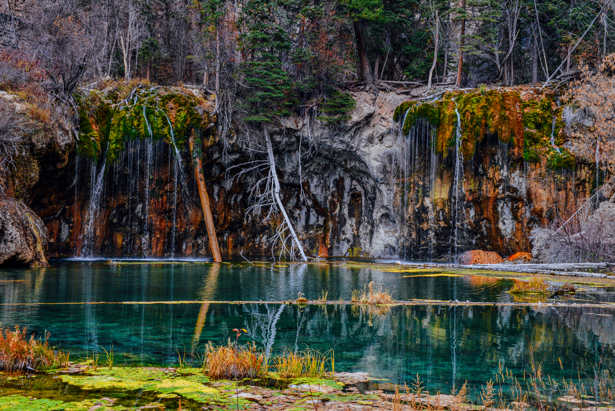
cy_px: 206
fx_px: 820
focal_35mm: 48
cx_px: 308
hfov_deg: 41.1
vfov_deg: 28.1
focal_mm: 48
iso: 800
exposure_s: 1/80
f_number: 22
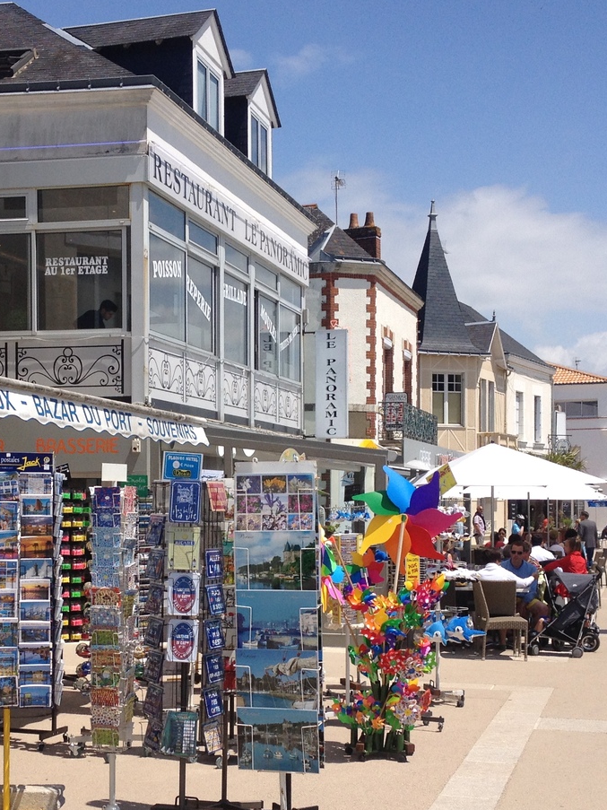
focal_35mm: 62
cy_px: 506
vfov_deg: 31.1
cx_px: 209
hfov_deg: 23.6
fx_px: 1450
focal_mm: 4.28
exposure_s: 1/2632
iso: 50
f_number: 2.4
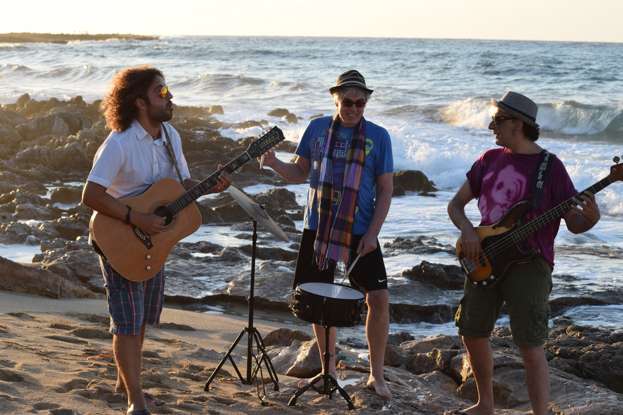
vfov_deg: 16.6
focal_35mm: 82
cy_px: 208
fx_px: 1428
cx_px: 312
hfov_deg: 24.6
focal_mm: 55
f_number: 6.3
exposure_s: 1/320
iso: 400
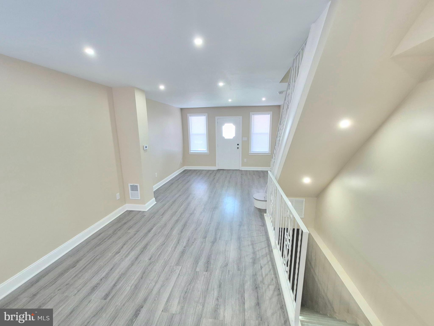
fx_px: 163
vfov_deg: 89.9
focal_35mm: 13
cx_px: 217
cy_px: 163
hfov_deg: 106.2
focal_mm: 1.74
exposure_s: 1/60.2
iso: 640
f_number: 2.2
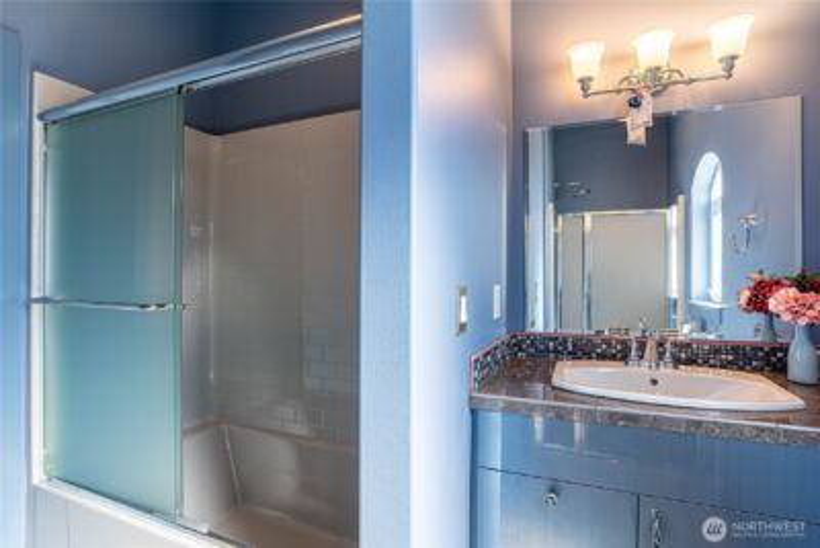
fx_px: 365
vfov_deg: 73.8
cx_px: 410
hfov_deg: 96.7
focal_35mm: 16
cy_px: 274
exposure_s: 1/100
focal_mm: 16
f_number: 8
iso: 200
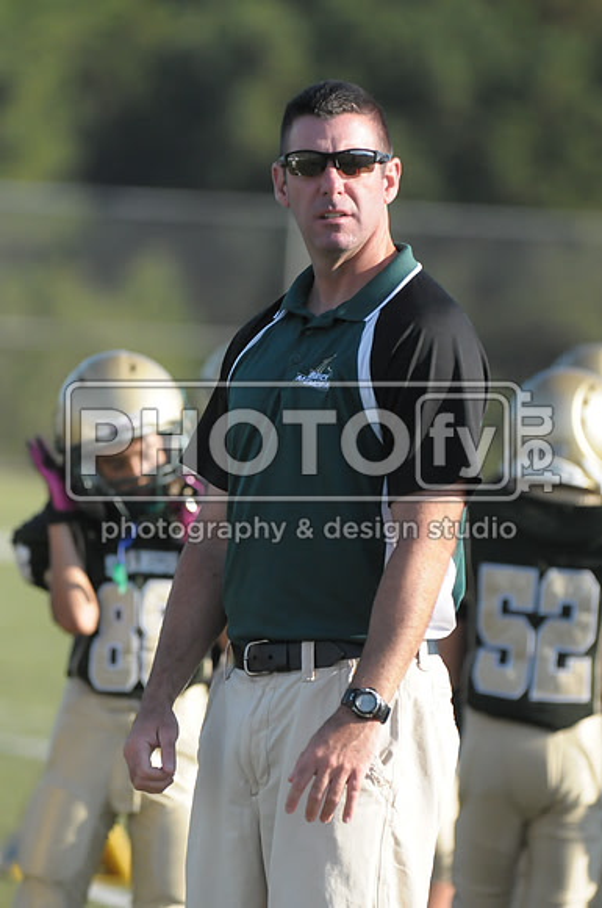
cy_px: 454
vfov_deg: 5.1
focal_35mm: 405
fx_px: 10188
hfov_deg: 3.4
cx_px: 301
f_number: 4
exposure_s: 1/6400
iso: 1600
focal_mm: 270
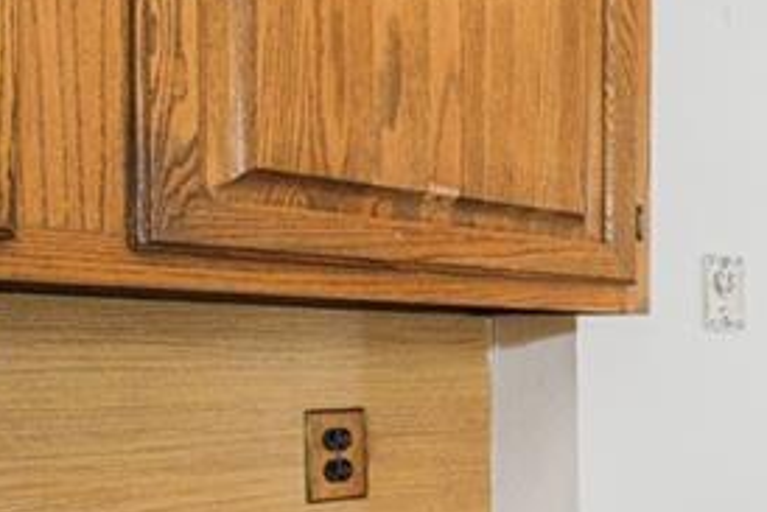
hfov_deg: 23.2
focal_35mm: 56
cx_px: 1310
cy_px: 378
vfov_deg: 24.0
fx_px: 1194
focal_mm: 10
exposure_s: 1/50
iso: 800
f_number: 8
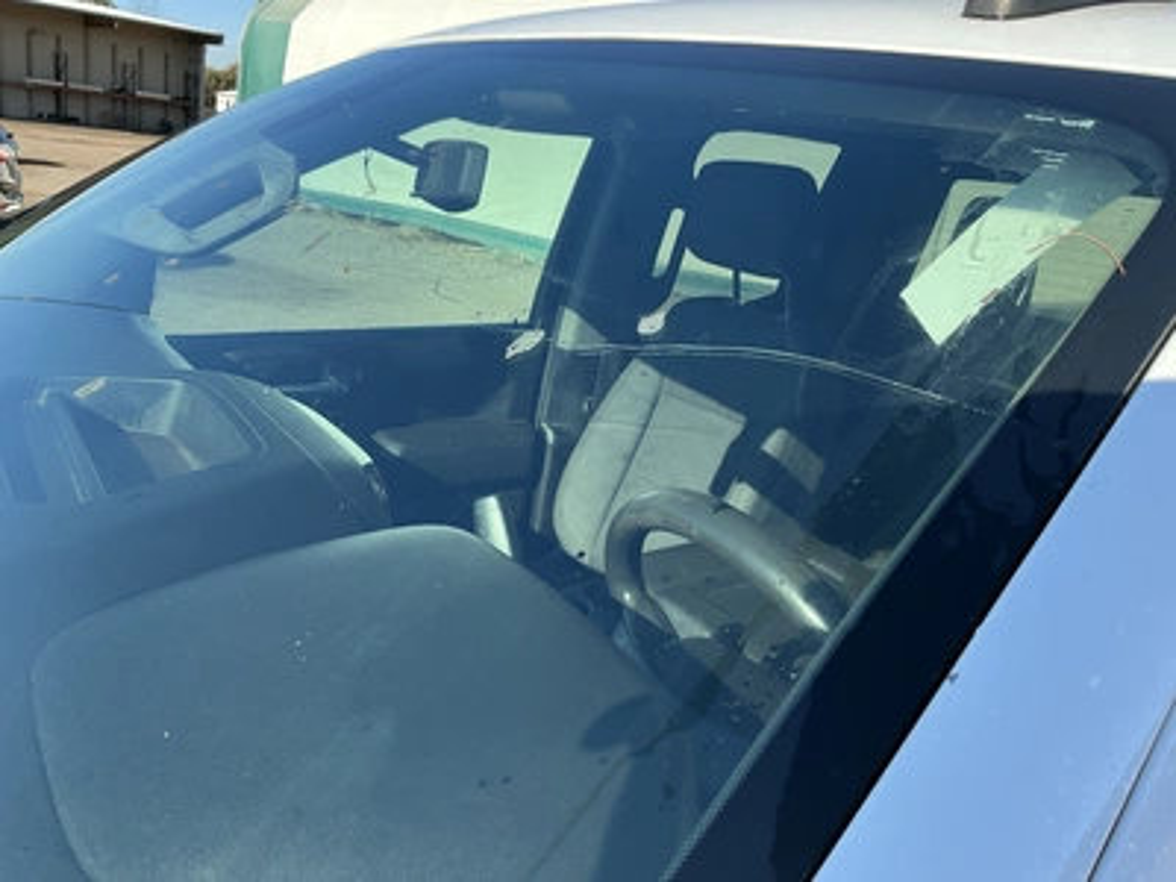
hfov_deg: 63.4
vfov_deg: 49.7
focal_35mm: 28
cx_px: 588
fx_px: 951
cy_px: 441
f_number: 1.8
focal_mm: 3
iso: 25
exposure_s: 1/606
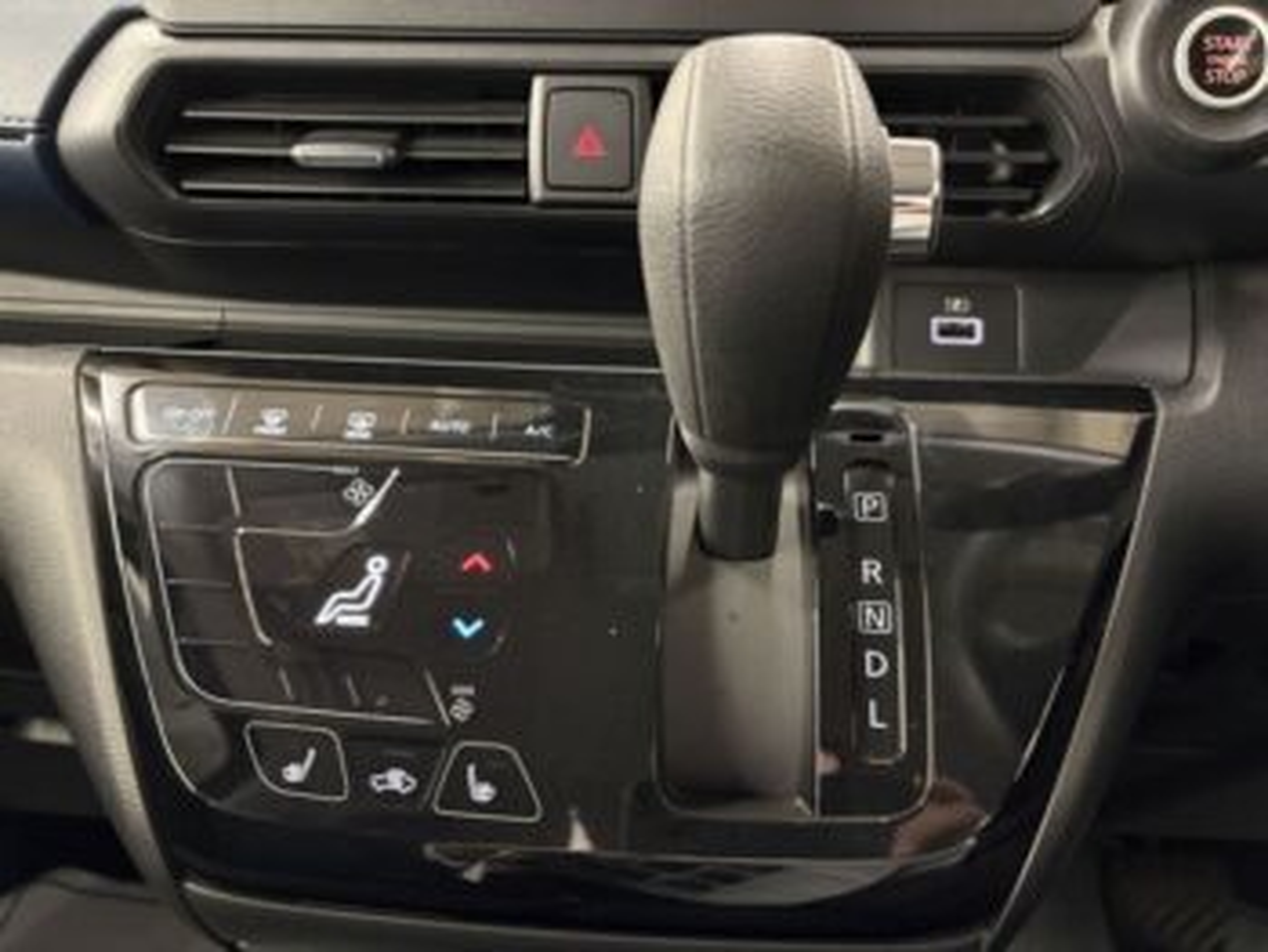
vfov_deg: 53.1
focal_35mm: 26
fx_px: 953
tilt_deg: -24.9
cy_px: 476
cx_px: 634
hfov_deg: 67.3
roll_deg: +0.1
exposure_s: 1/25
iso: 640
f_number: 1.6
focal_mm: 5.96
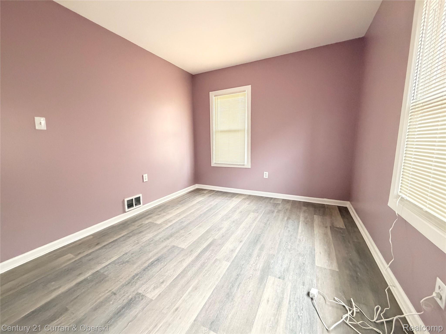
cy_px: 167
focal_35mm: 14
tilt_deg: -8.0
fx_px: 180
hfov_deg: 102.1
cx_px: 223
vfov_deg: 85.7
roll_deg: +1.2
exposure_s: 1/40
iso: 1000
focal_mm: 2.22
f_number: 2.2
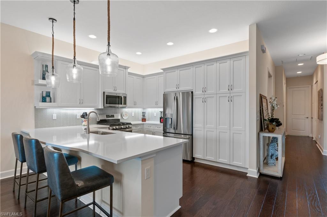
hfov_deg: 92.5
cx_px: 164
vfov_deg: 69.5
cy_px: 108
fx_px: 156
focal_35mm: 17
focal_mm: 11.5
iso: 200
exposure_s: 1/3
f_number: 8
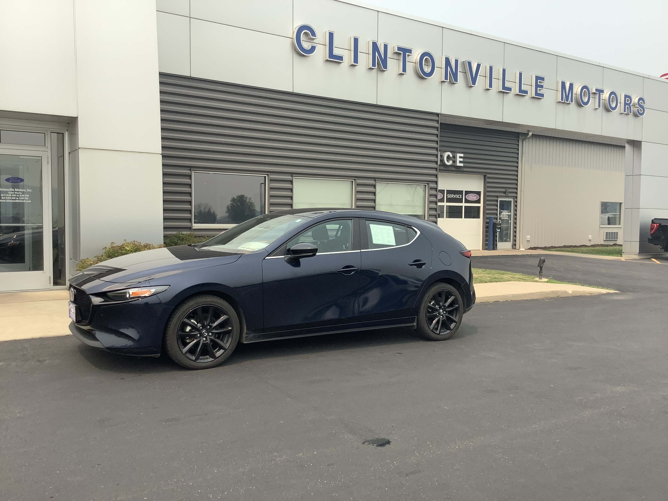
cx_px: 334
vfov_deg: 45.4
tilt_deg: -3.5
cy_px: 250
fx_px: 598
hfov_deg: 58.4
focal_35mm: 31
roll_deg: -0.4
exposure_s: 1/1058
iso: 25
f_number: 2.4
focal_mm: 3.3
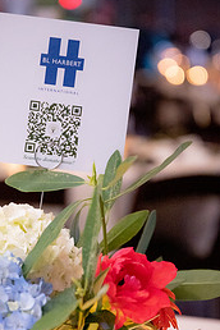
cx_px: 71
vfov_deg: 16.7
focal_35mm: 122
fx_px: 1118
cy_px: 228
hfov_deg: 11.2
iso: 5000
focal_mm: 70
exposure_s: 1/200
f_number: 2.8
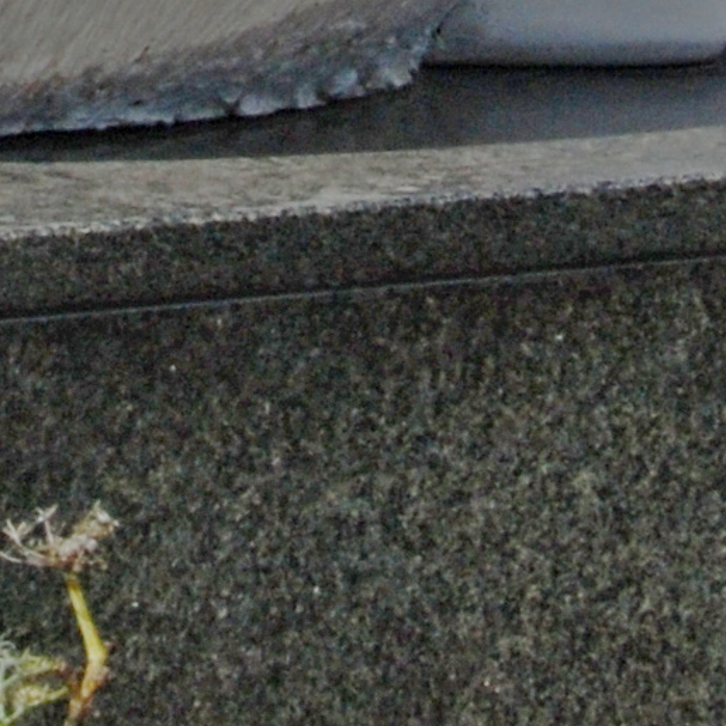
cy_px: -1542
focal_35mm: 383
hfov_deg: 4.6
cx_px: -210
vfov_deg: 4.4
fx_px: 9088
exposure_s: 1/200
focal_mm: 40
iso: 200
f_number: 20
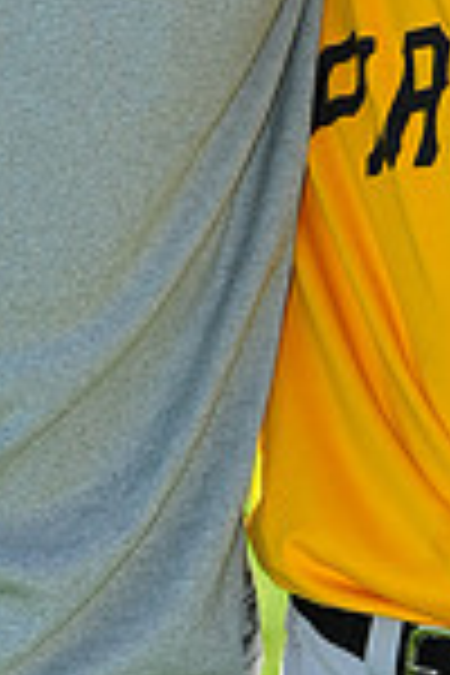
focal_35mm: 523
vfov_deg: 3.9
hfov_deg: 2.6
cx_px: 297
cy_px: -405
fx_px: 9805
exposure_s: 1/250
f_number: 7.1
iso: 200
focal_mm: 135
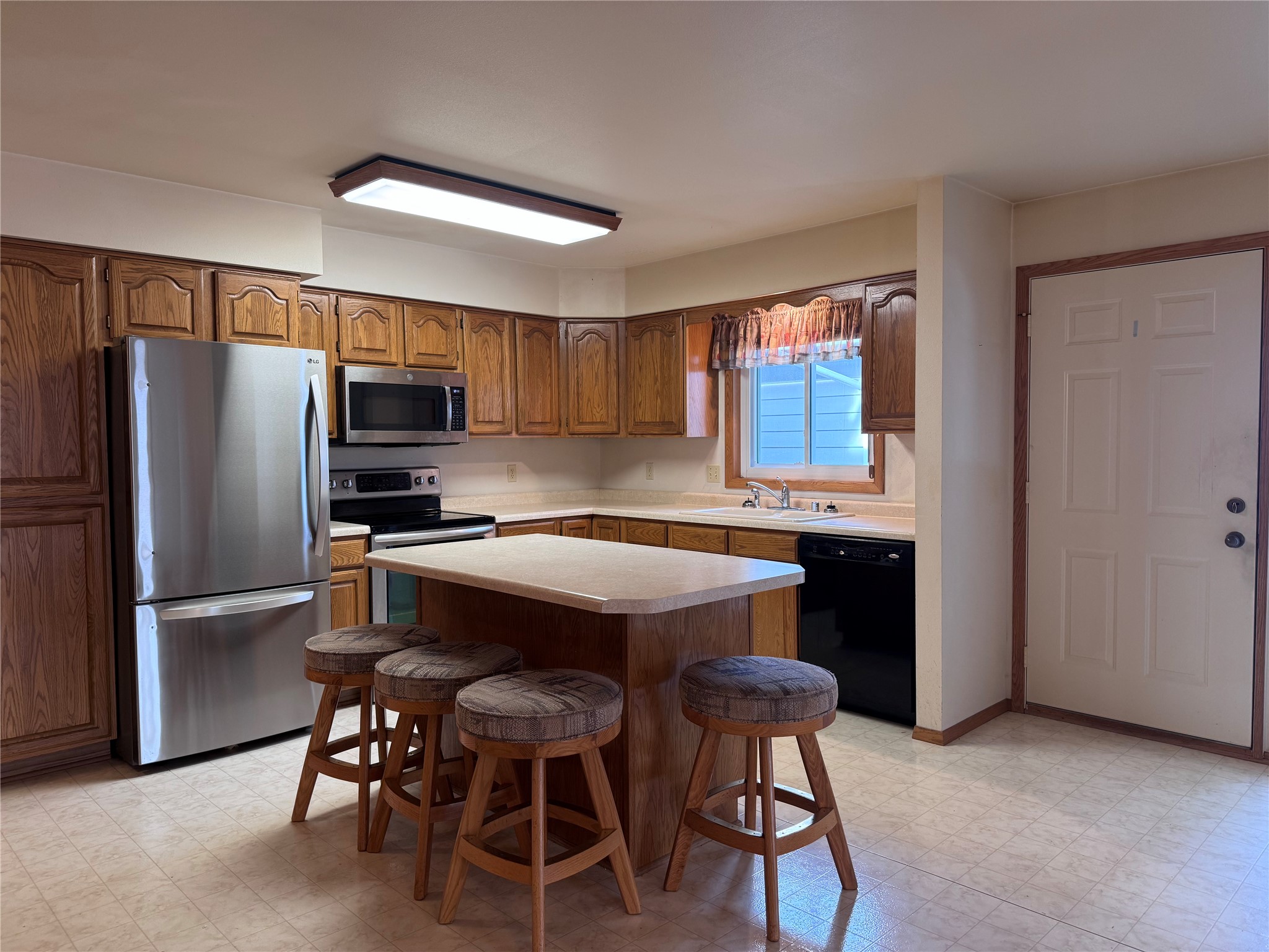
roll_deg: +0.5
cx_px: 634
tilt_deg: -3.3
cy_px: 476
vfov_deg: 56.8
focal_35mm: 24
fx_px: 880
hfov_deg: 71.6
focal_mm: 6.76
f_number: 1.78
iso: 125
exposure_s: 1/60
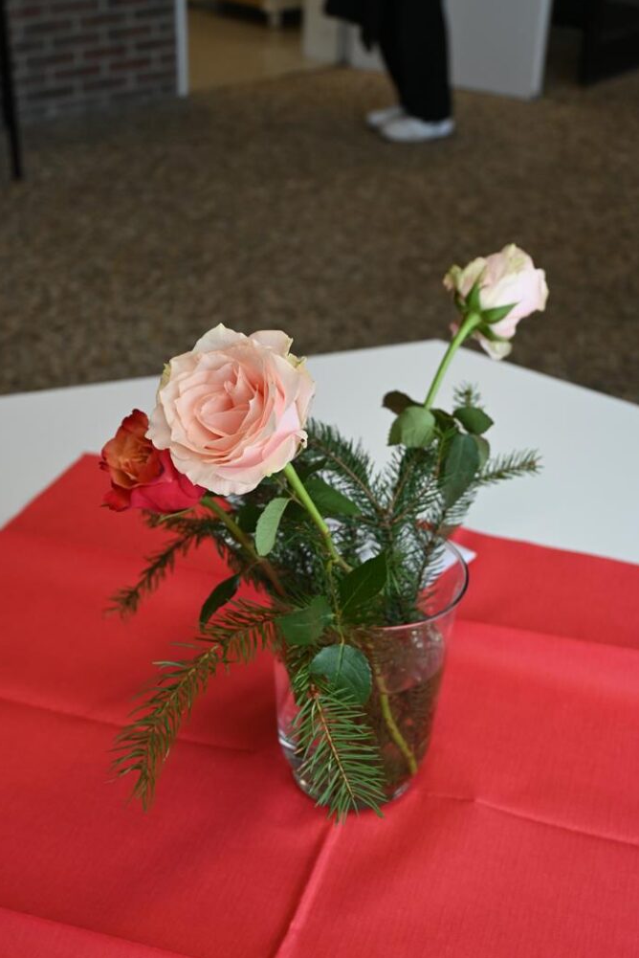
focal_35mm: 46
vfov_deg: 42.7
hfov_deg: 29.3
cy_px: 473
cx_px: 320
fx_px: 1224
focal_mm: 30
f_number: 4.8
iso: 400
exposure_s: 1/50
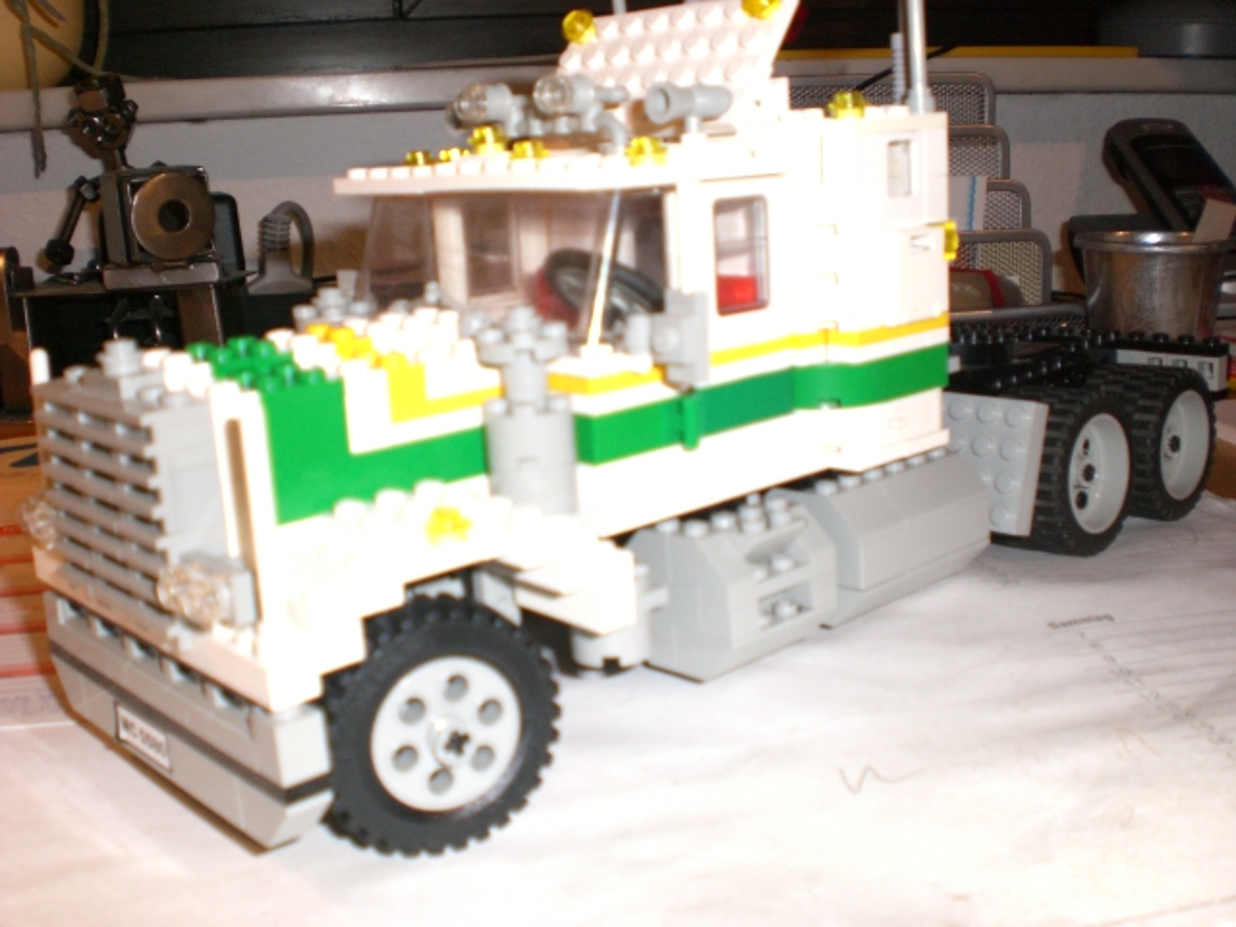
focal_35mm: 38
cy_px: 464
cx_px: 618
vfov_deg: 37.7
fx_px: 1357
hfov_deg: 49.0
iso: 200
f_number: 3.1
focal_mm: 6.3
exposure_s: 1/60
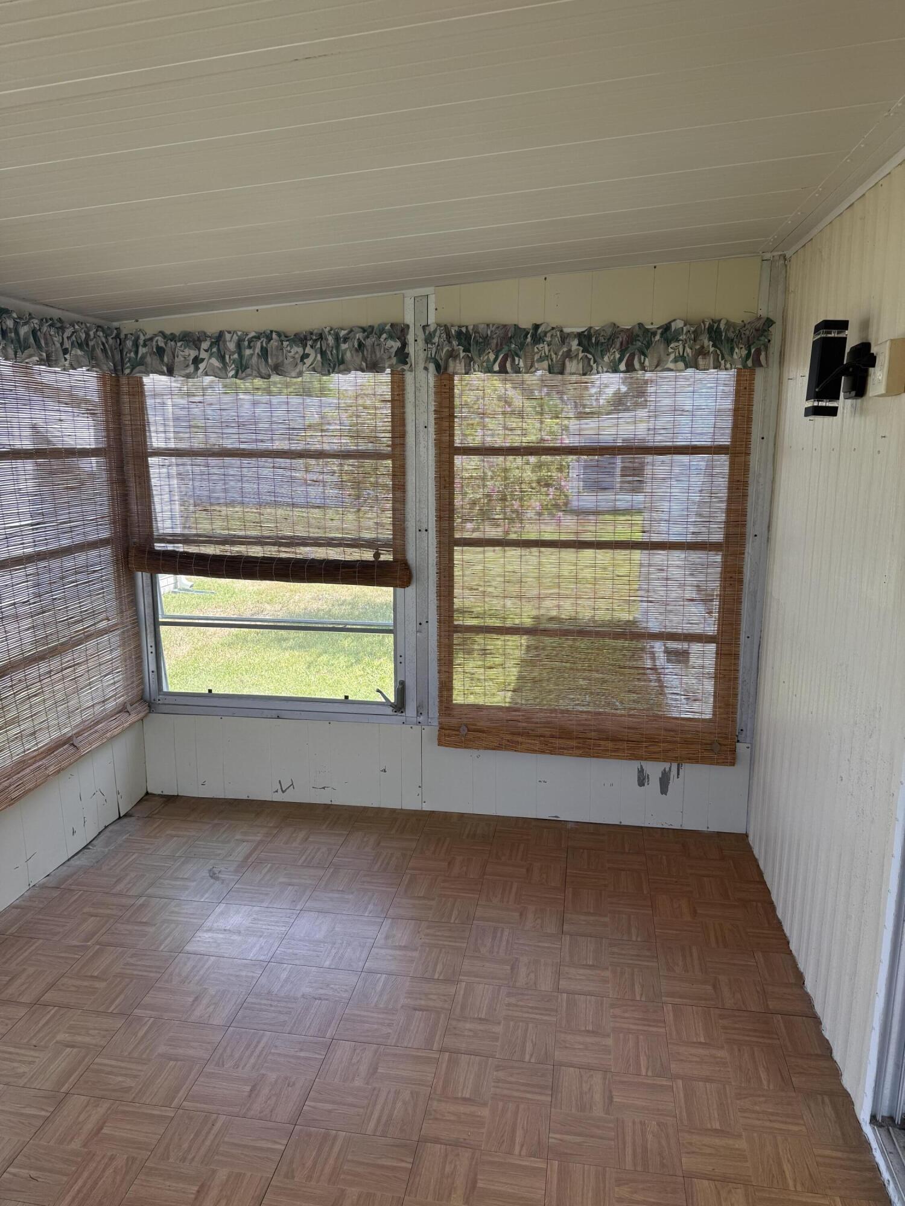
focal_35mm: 24
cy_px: 603
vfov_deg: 71.6
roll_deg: +2.2
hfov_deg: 56.8
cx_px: 452
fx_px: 837
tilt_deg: -9.9
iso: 80
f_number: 1.78
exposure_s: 1/336
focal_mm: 6.76
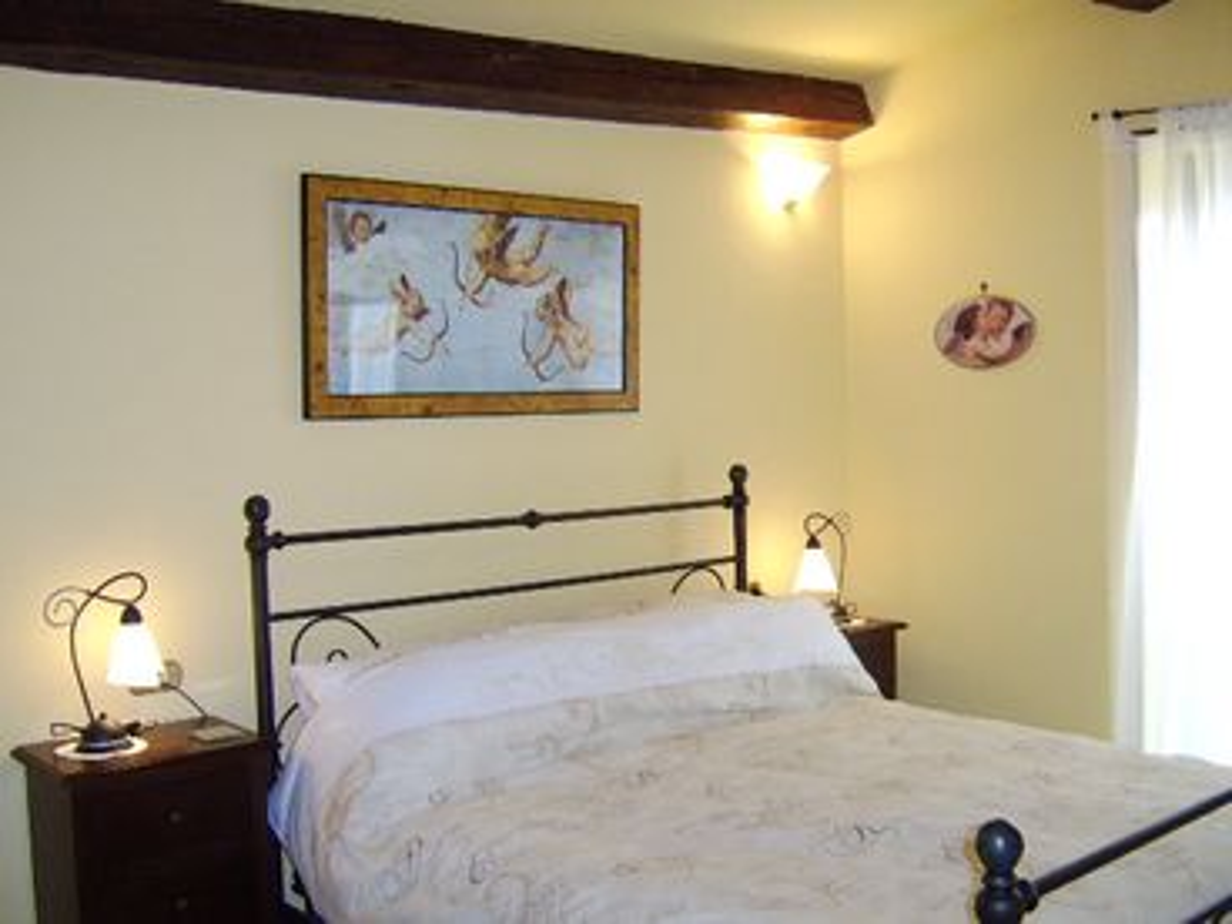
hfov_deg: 58.4
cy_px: 462
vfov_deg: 45.4
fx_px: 1103
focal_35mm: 31
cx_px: 616
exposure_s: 1/30
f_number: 2.7
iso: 200
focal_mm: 8.13
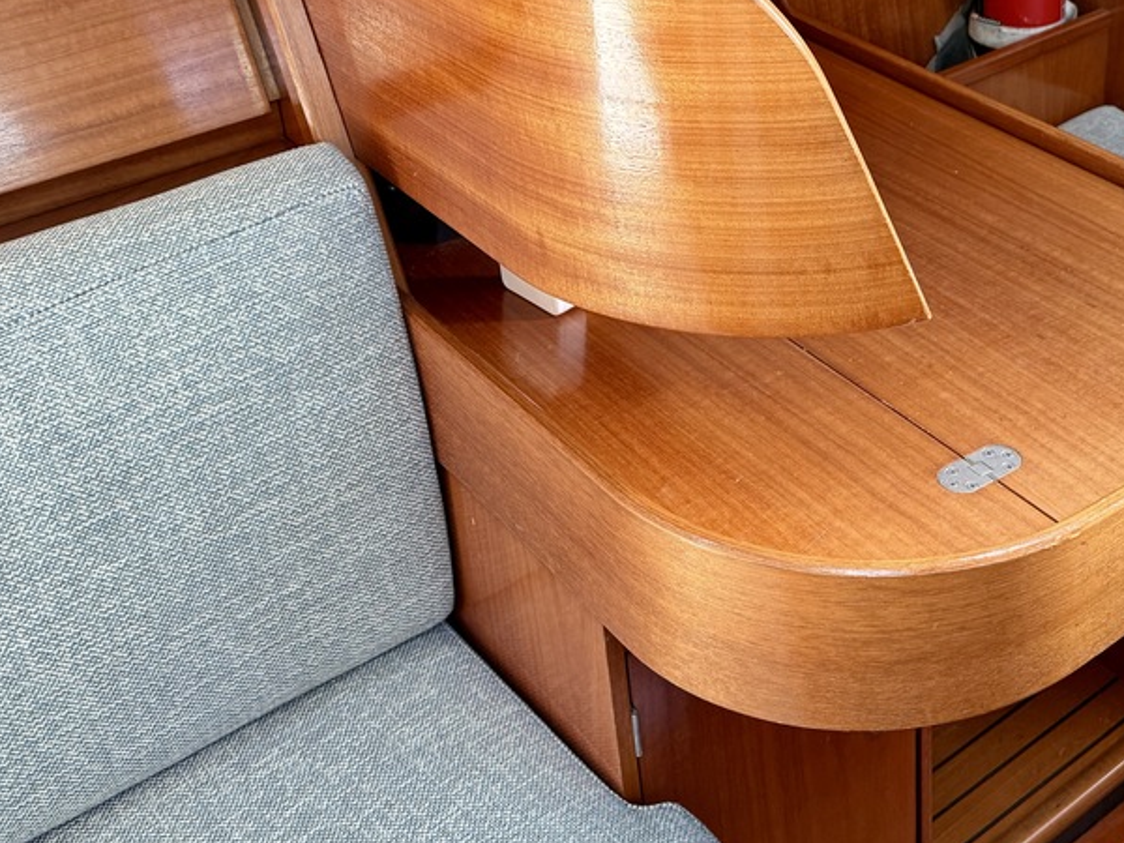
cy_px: 167
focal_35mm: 48
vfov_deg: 29.6
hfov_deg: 38.1
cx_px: 909
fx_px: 1559
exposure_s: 1/85
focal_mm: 6.76
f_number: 1.78
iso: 200
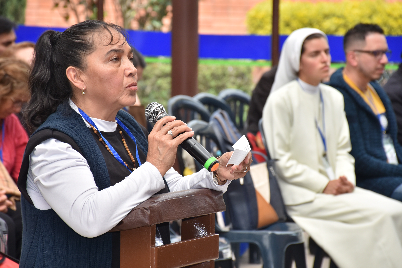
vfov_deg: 7.0
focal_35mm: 195
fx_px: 2178
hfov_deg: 10.5
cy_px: 134
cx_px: 201
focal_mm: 130
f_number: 7.1
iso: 160
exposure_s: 1/200
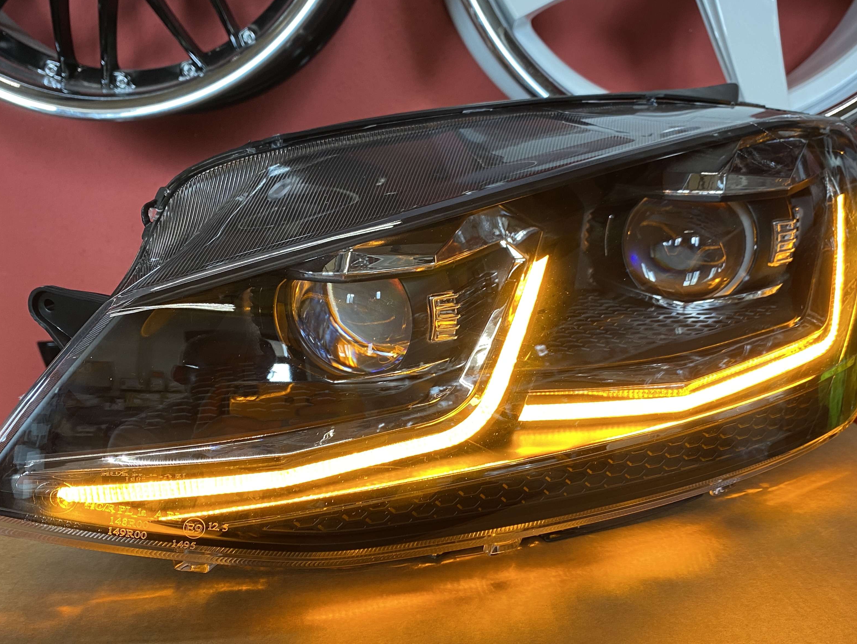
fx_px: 817
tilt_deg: -15.9
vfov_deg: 42.9
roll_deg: -2.2
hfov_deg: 55.3
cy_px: 354
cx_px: 422
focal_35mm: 33
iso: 80
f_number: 1.8
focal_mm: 4.25
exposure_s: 1/50
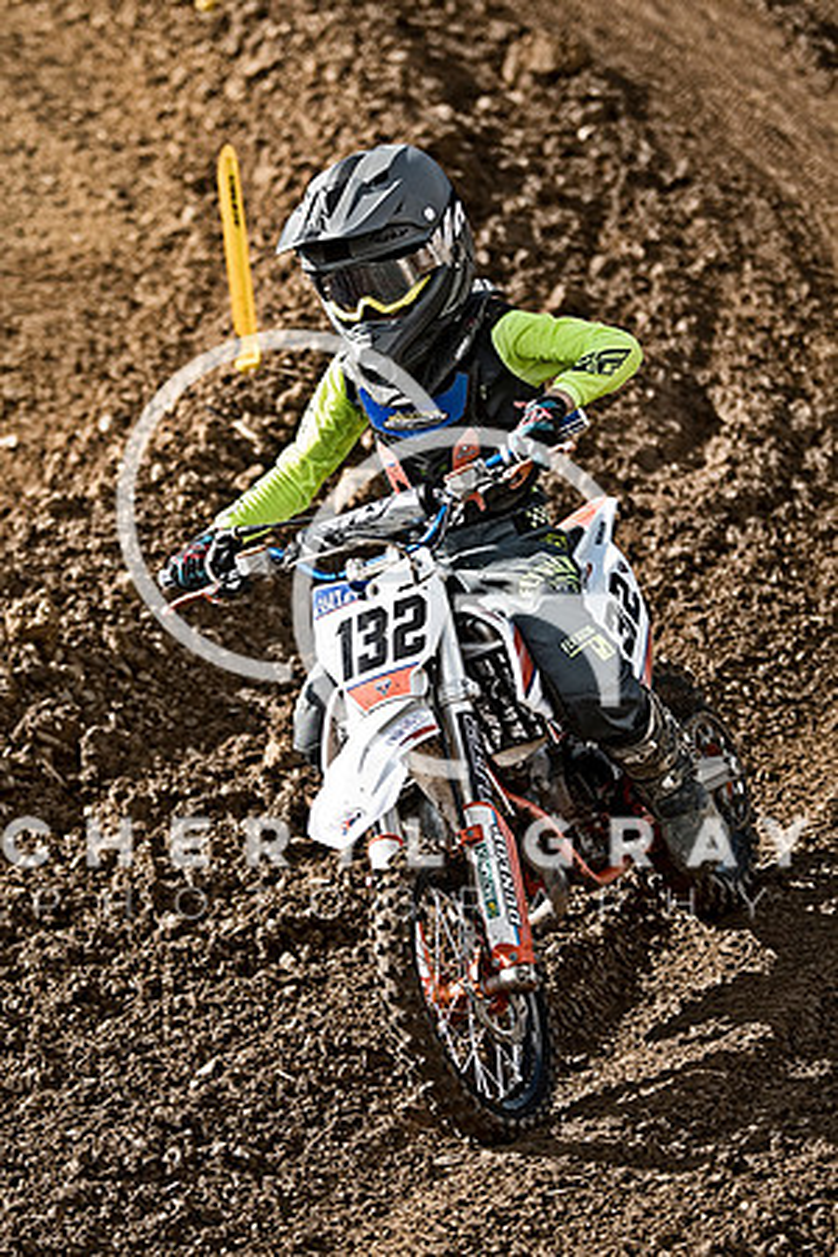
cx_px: 419
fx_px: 5237
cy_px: 628
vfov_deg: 13.7
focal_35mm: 150
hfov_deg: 9.1
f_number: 2.8
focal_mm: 100
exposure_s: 1/3200
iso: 400
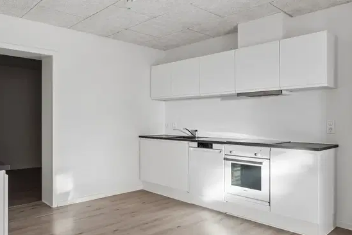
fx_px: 274
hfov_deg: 65.5
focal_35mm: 28
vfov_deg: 46.3
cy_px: 129
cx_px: 173
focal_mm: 16
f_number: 8
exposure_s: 1/20
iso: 200
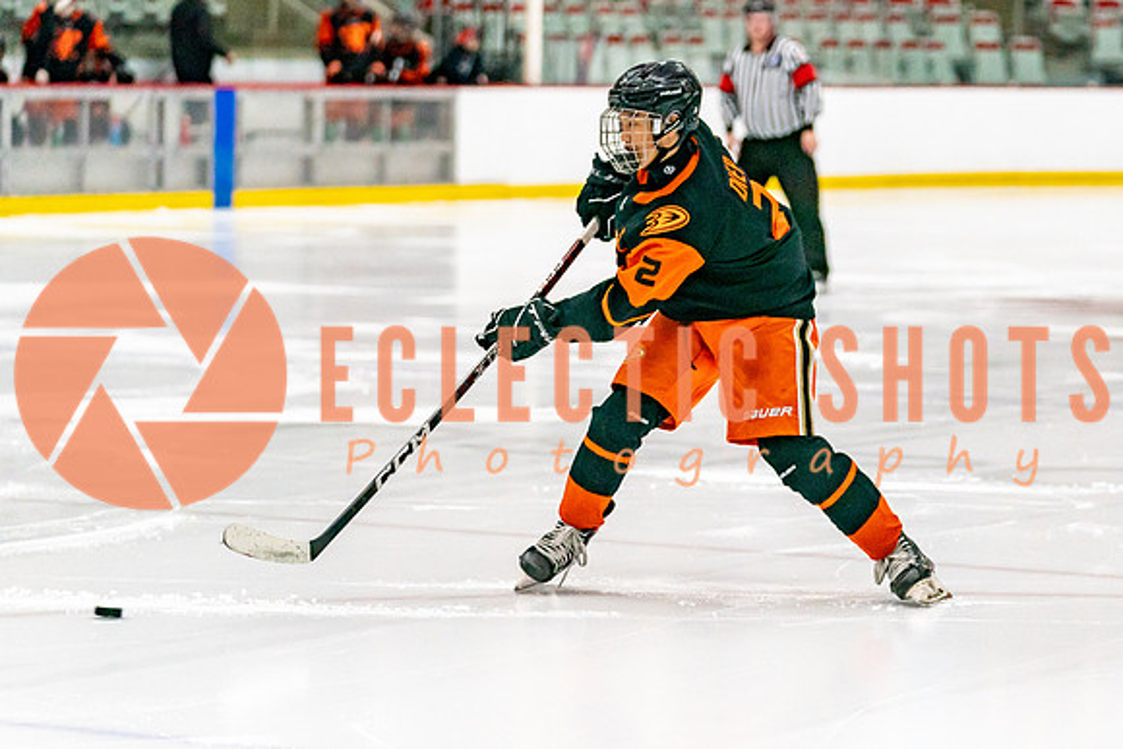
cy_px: 395
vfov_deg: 8.3
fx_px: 5151
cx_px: 728
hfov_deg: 12.4
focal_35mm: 165
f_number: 2.8
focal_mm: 113
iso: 3200
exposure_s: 1/1250
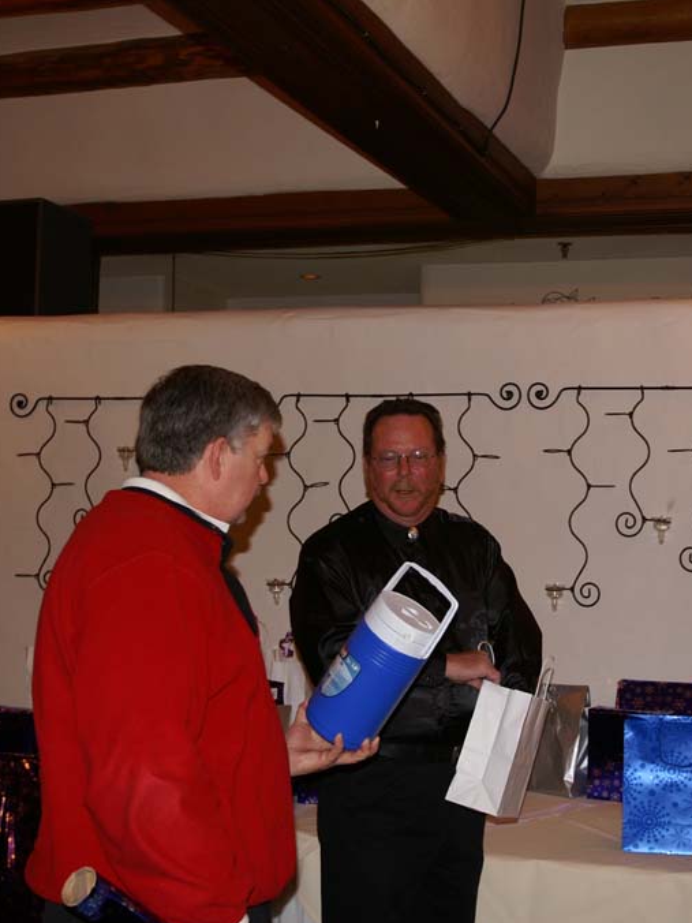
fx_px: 1279
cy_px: 464
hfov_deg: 30.0
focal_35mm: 48
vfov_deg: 39.7
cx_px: 471
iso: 200
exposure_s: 1/60
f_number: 3.5
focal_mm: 22
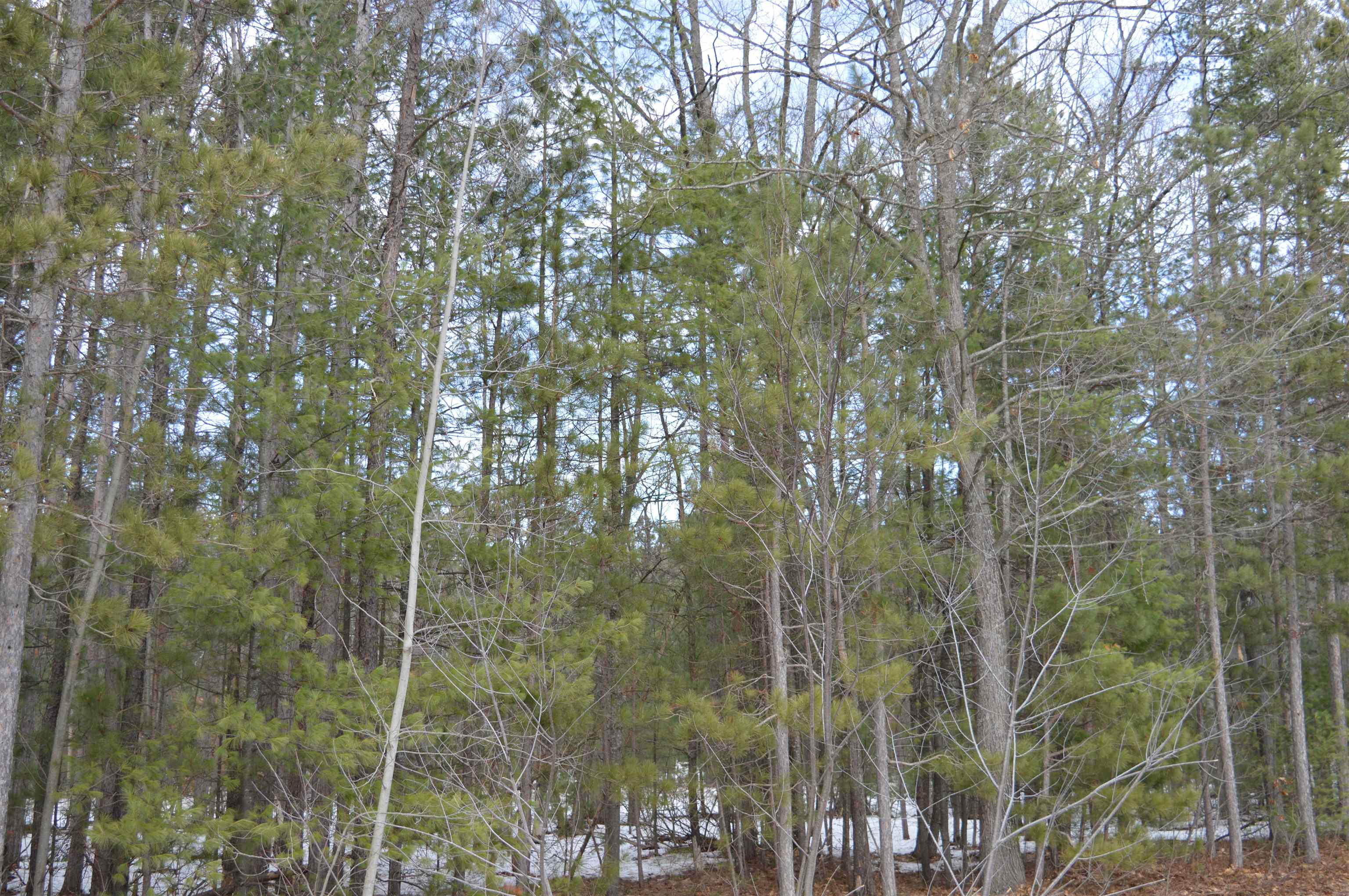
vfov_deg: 34.1
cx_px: 674
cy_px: 448
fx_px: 1460
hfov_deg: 49.6
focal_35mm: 39
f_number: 5.6
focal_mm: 26
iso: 100
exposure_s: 1/125
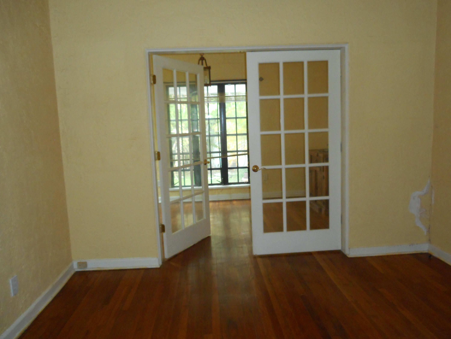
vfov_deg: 48.2
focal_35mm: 29
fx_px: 378
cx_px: 226
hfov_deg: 61.7
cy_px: 170
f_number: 4
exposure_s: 1/25
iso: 450
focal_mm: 5.2
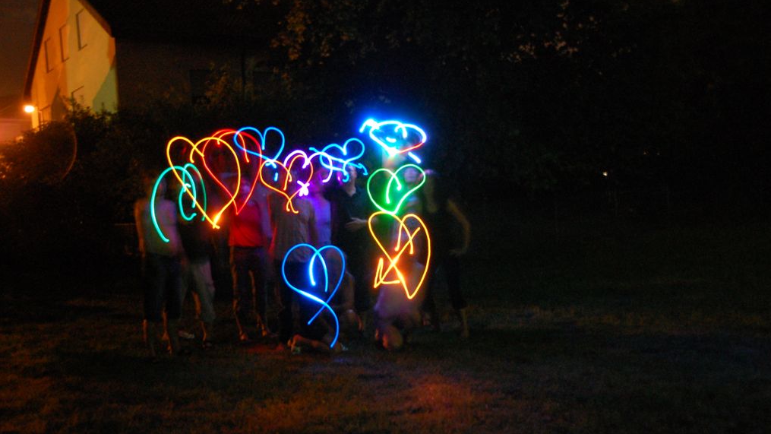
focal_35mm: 38
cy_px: 207
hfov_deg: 52.8
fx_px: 777
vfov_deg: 31.2
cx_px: 388
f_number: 3.8
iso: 1600
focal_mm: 24
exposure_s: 5.7
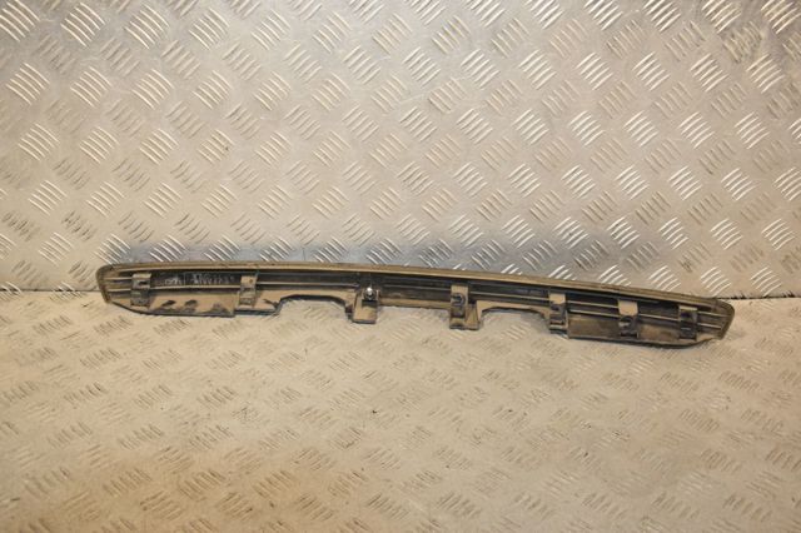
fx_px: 934
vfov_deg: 31.9
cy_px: 266
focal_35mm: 42
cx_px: 400
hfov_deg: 46.4
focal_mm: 28
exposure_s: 1/200
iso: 800
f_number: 5.6
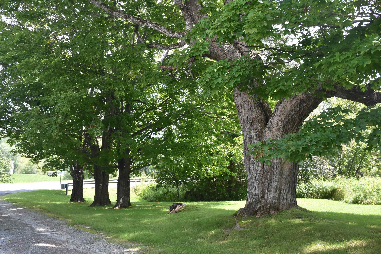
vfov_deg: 34.2
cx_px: 190
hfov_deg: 49.6
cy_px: 127
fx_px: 413
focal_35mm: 39
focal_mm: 26
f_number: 7.1
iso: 800
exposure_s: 1/200
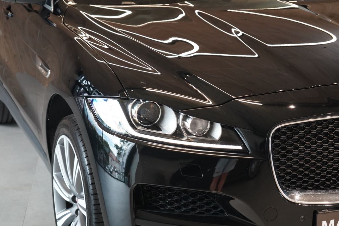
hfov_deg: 28.8
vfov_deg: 19.5
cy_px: 113
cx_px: 170
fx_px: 659
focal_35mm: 70
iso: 8000
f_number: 5.6
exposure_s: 1/160
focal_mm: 70
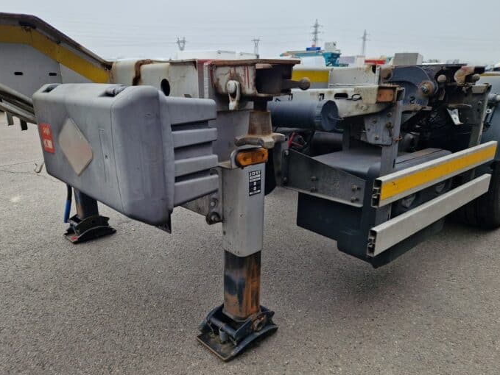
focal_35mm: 26
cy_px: 200
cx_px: 245
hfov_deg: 67.3
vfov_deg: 53.1
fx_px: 376
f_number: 1.8
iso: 50
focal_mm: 5.4
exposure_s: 1/180
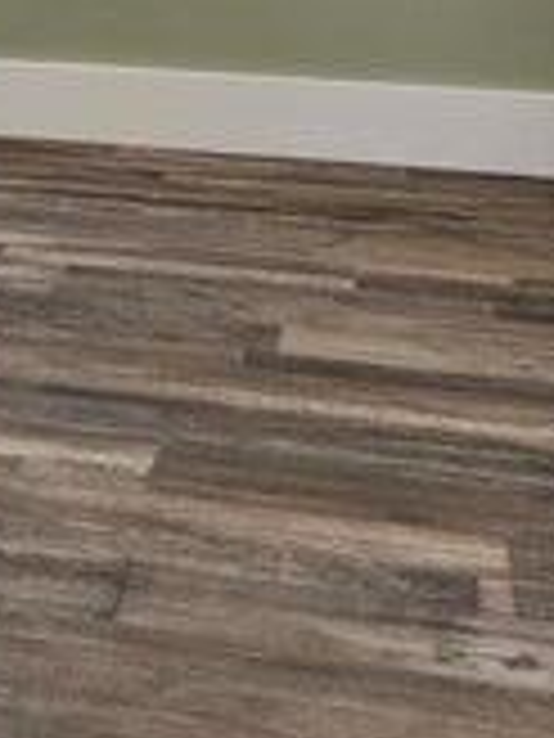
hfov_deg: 14.9
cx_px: -351
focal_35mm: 90
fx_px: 1920
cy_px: -414
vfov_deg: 18.8
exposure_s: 1/170
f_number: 1.8
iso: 400
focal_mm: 5.4
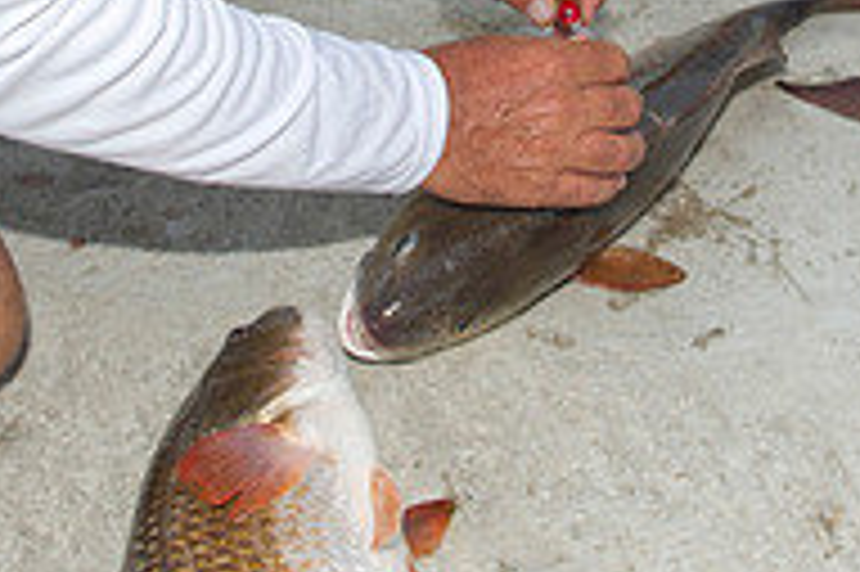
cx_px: 572
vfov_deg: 17.2
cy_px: -234
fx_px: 1742
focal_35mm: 73
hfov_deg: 27.6
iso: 125
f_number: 7.1
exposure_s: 1/320
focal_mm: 24
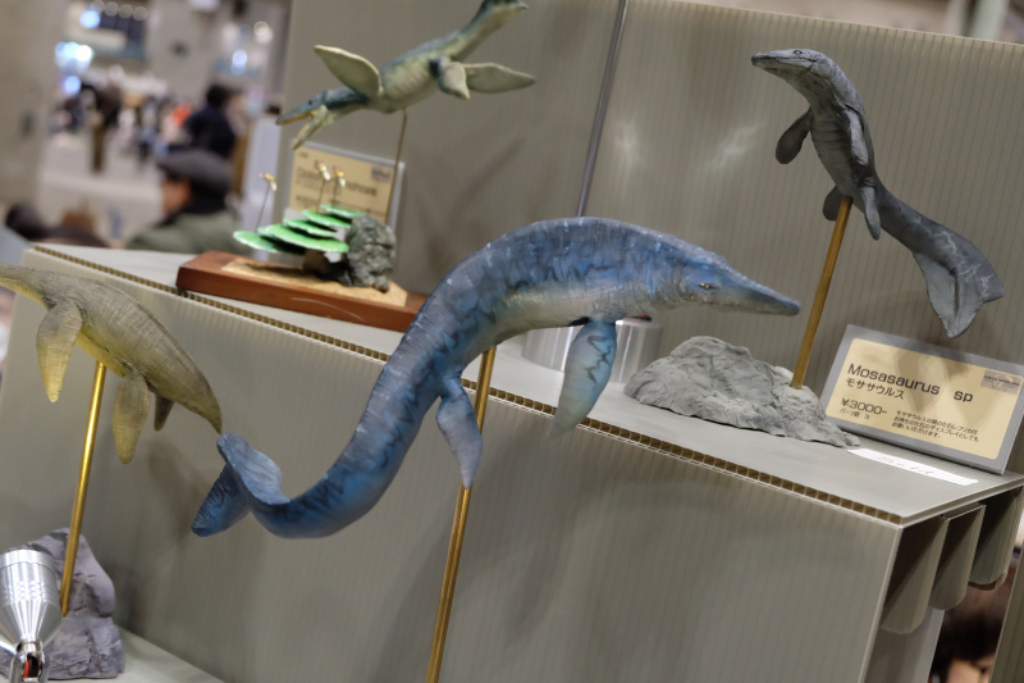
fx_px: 1337
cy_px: 342
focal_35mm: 47
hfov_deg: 41.9
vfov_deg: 28.6
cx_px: 512
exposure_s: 1/70
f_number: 4.7
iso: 3200
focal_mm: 31
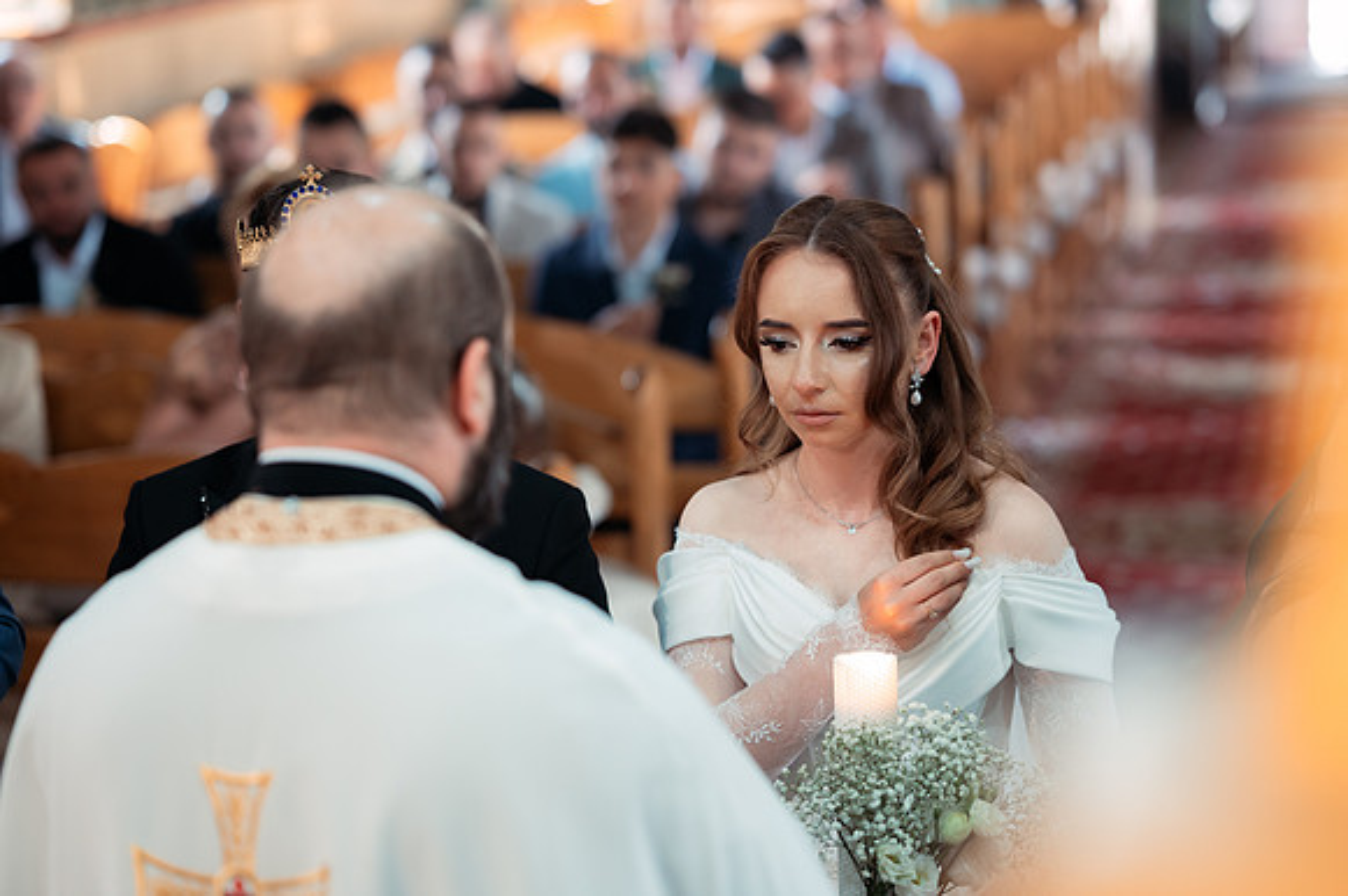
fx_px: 3181
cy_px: 448
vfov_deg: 16.1
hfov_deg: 23.9
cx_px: 674
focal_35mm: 85
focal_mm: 85
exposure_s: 1/320
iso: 1600
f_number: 2.2
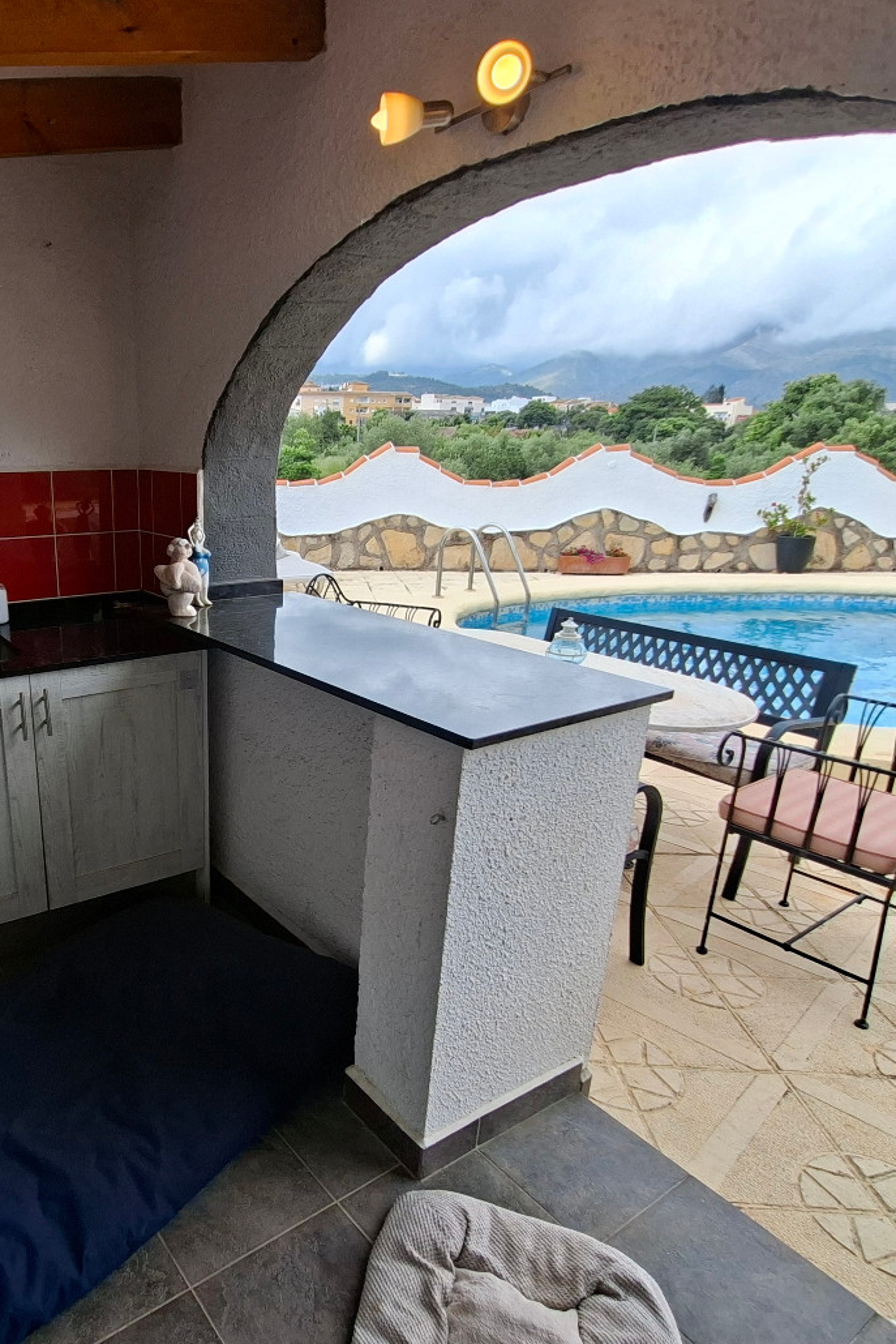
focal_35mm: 21
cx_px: 222
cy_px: 725
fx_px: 784
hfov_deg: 56.5
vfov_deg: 81.0
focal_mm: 1.74
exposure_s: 1/426
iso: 40
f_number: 2.2
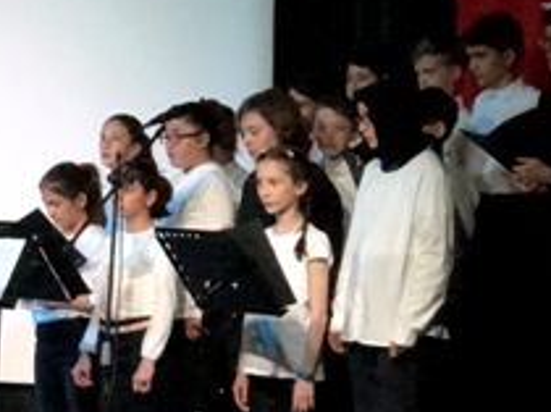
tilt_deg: -0.8
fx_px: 2766
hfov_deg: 11.2
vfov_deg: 8.5
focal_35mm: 174
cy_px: 213
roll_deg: -0.6
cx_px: -105
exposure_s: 1/50
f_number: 2.8
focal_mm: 6.6
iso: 800
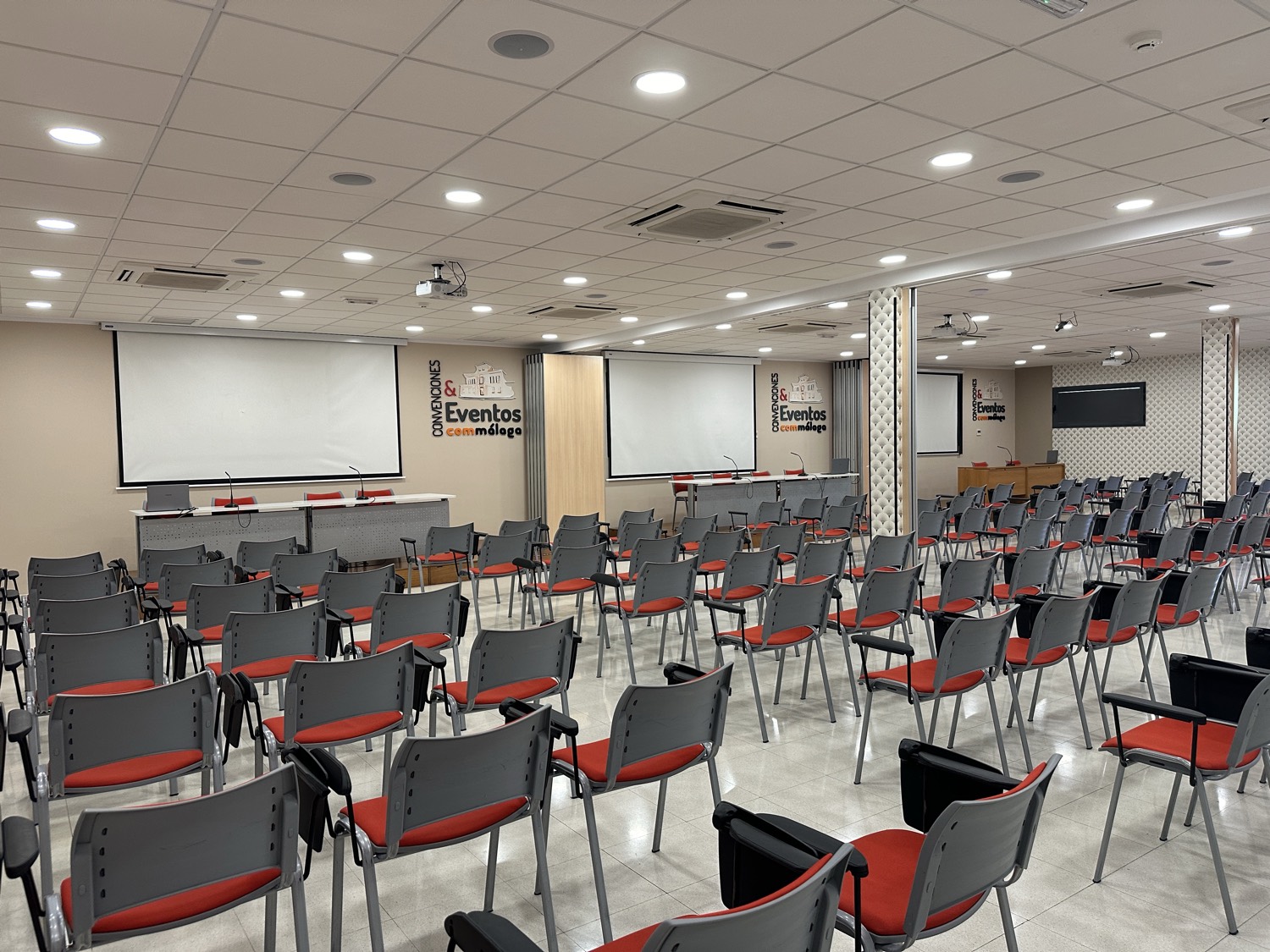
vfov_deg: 56.8
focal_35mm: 24
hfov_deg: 71.6
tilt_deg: -2.4
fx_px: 881
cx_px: 635
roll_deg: +1.1
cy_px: 476
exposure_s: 1/100
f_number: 1.78
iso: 200
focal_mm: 6.86
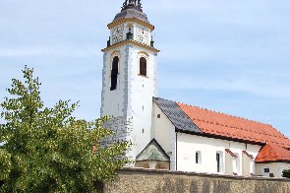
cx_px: 189
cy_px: 72
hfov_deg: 39.3
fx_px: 402
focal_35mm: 50
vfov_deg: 26.8
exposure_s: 1/400
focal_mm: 22
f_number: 10
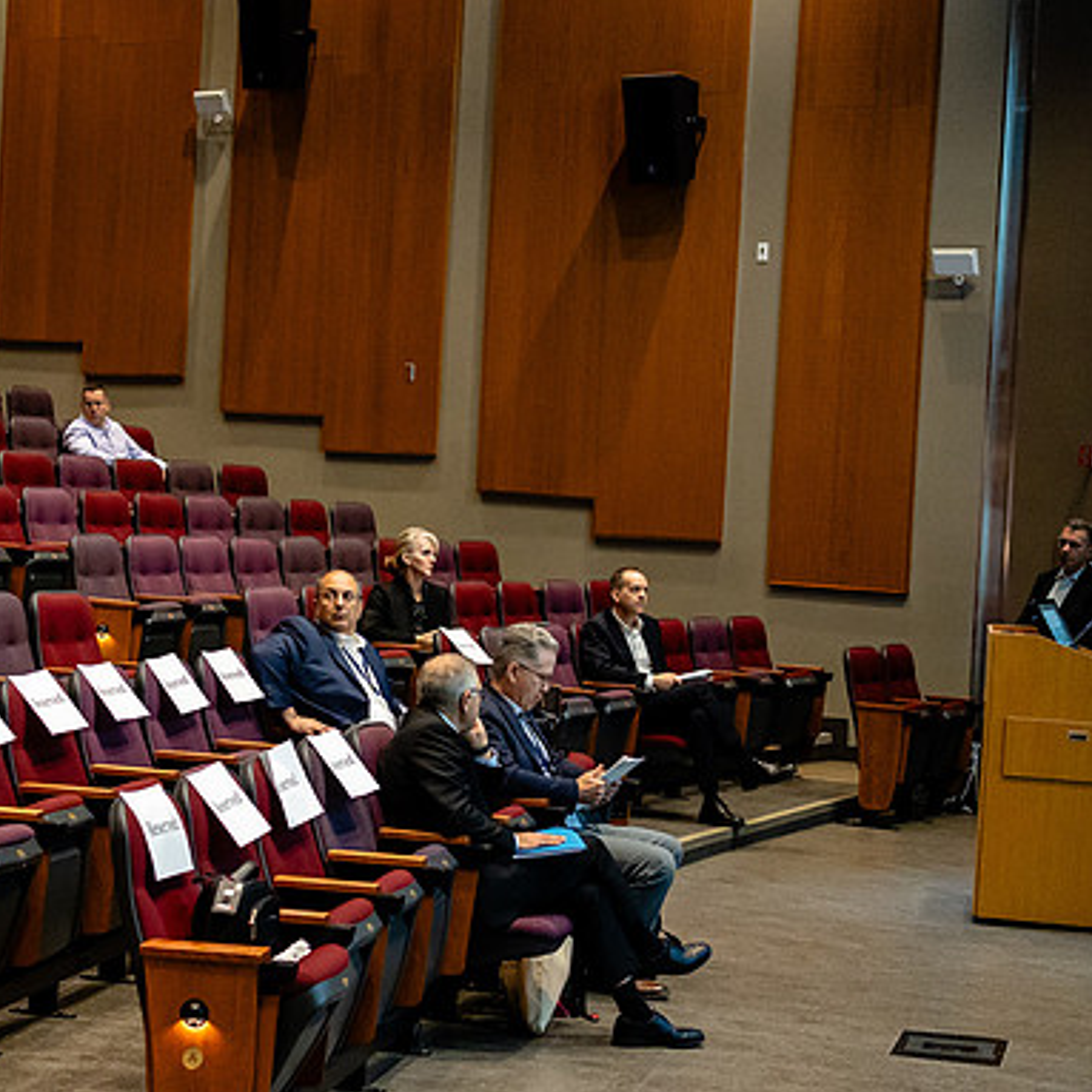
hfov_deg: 25.7
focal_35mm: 67
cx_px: 490
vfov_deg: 25.7
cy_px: 549
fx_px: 2391
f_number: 2.8
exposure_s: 1/200
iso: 4000
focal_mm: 35
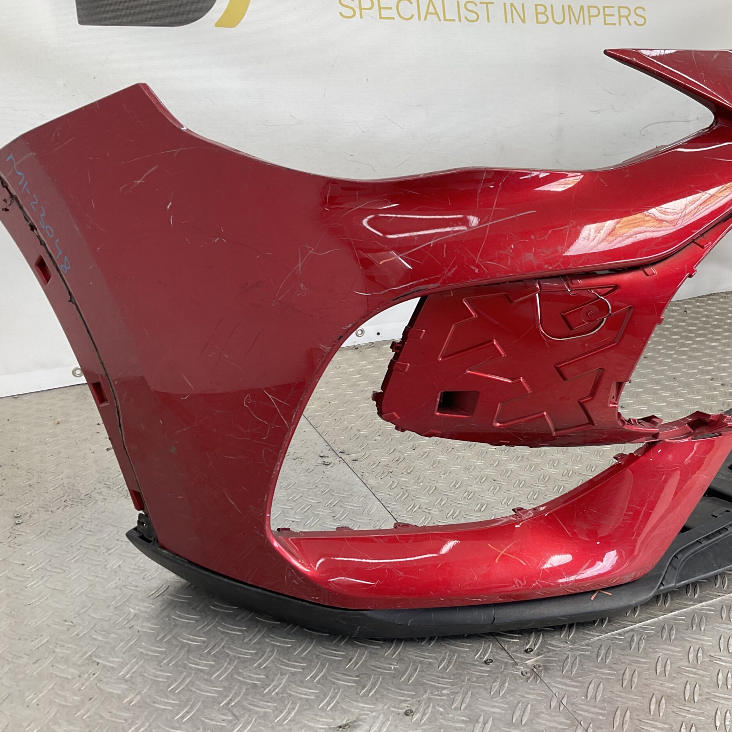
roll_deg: -2.9
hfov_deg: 46.7
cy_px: 370
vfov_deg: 47.2
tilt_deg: -20.5
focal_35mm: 35
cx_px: 468
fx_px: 837
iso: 16
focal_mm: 3
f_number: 1.8
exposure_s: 1/106
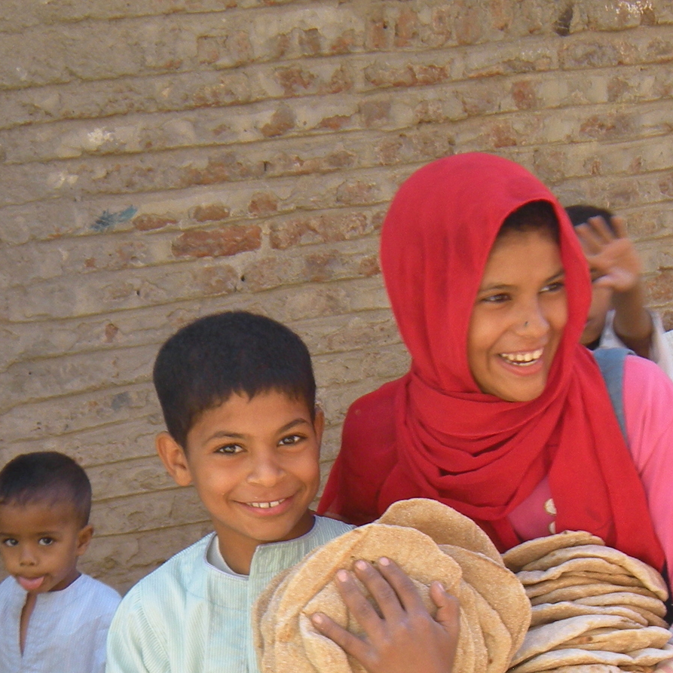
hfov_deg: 17.5
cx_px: 510
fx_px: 2178
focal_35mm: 99
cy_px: 590
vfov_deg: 17.3
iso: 64
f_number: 3.9
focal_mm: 6.6
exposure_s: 1/69.2
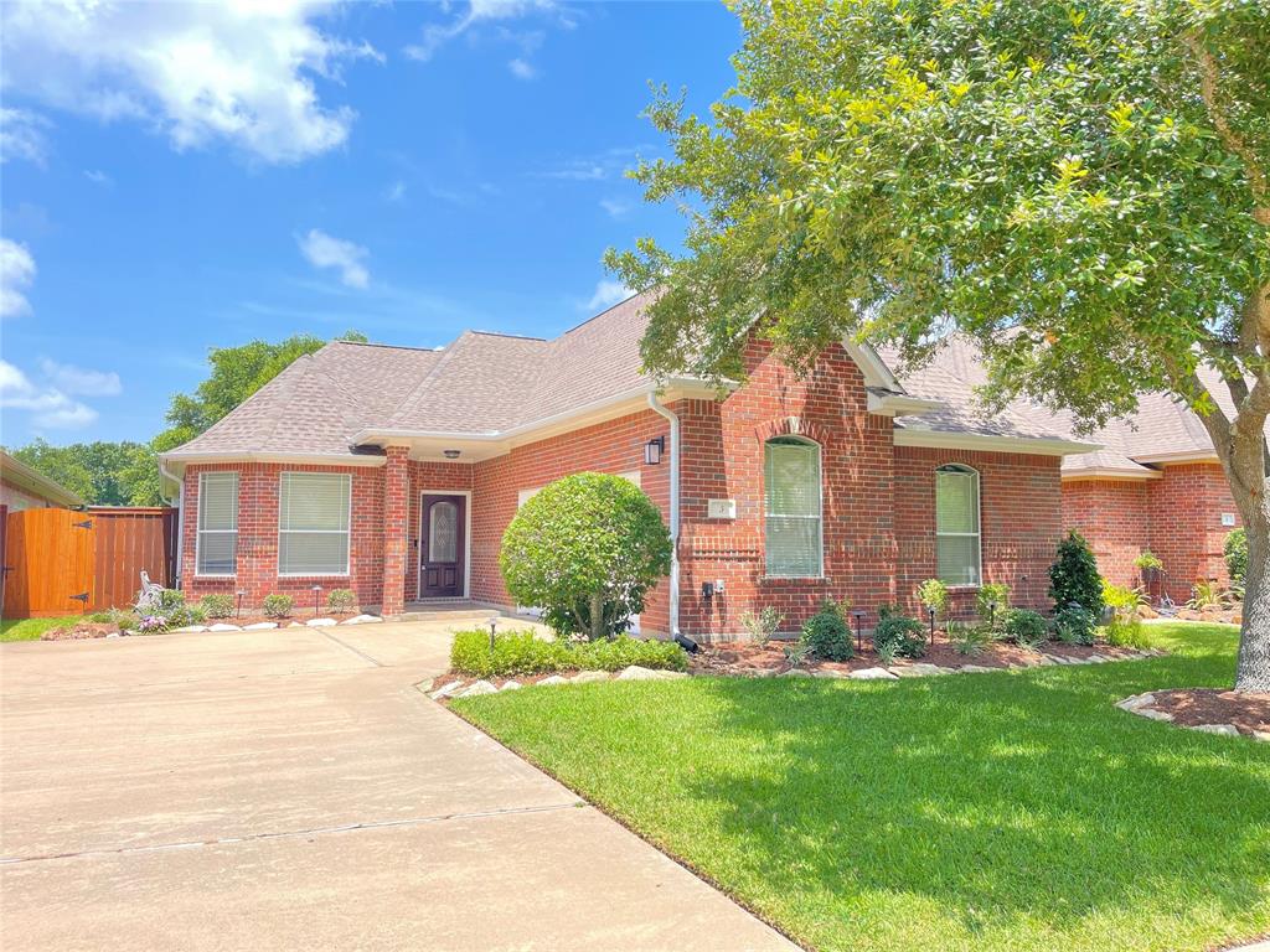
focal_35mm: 25
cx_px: 635
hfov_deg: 69.4
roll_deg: -0.3
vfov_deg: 54.9
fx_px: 917
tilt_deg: +3.5
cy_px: 476
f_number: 1.6
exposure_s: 1/503
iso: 50
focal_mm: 5.1
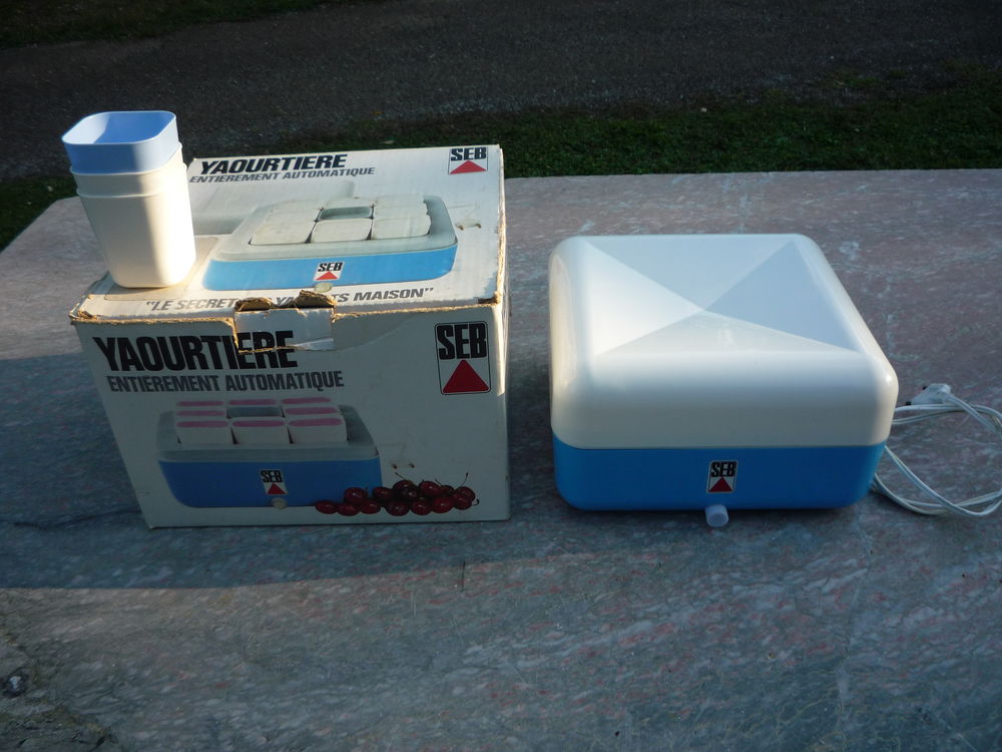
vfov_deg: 46.8
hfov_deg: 60.0
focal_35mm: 30
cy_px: 376
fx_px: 868
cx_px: 501
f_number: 4
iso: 100
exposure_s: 1/200
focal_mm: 5.2
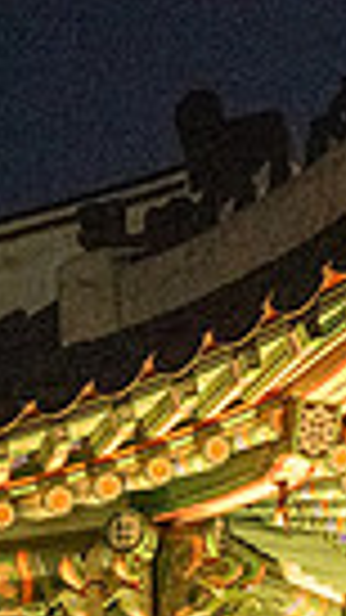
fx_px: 2758
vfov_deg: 12.4
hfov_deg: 6.8
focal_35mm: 169
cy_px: 744
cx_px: -445
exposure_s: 1/100
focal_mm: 38
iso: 12800
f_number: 3.5
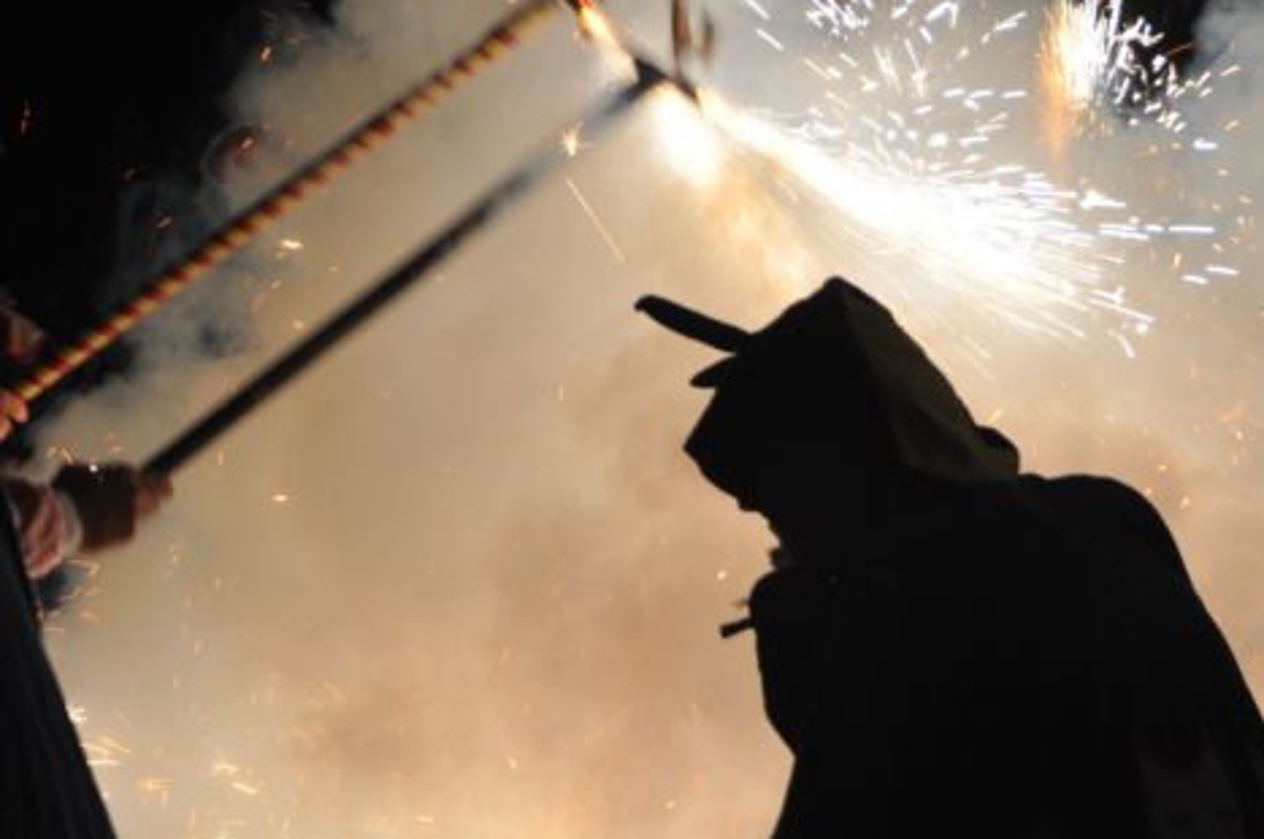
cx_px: 693
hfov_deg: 8.5
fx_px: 8550
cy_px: 535
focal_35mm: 244
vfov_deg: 5.6
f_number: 5.3
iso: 500
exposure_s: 1/100
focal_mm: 95
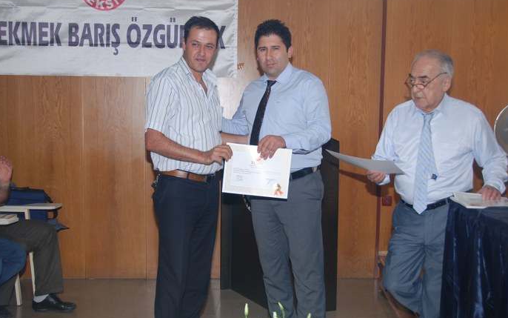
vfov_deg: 25.8
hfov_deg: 40.3
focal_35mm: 50
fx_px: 692
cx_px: 233
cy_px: 177
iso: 200
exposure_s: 1/60
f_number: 4
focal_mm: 28
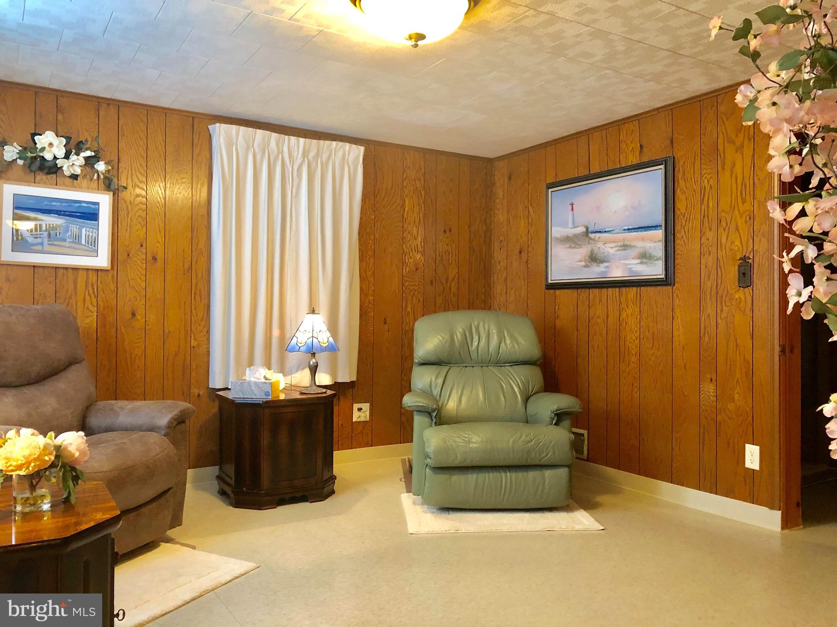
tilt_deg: -2.0
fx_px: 677
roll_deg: -0.1
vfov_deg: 49.7
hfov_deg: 63.4
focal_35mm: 28
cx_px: 418
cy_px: 314
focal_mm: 3.99
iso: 100
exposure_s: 1/15
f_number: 1.8
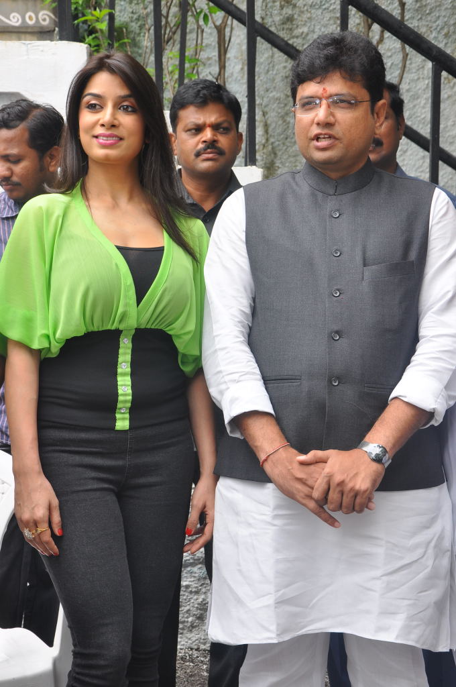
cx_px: 228
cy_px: 344
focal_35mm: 72
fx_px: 1372
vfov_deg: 28.1
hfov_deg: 18.9
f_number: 8
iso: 250
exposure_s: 1/100
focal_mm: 48
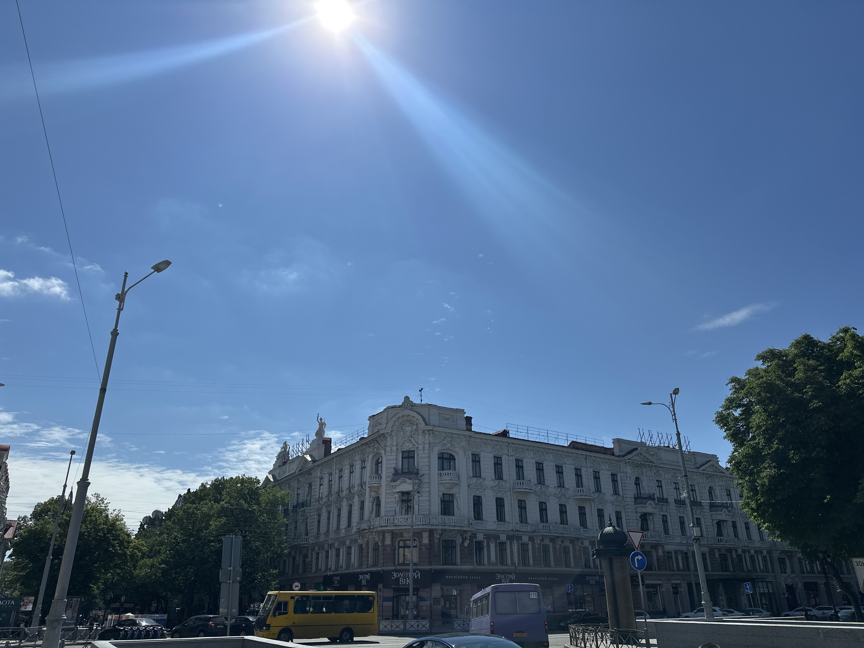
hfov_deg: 71.6
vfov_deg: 56.8
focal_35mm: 24
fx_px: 599
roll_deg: +1.0
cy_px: 324
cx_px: 432
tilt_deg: +23.4
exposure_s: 1/13699
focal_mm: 6.86
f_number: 1.78
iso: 80
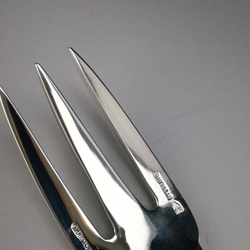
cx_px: 121
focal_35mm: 44
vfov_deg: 37.0
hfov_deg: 38.3
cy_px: 200
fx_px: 360
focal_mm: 2.26
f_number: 2.2
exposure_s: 1/100
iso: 50
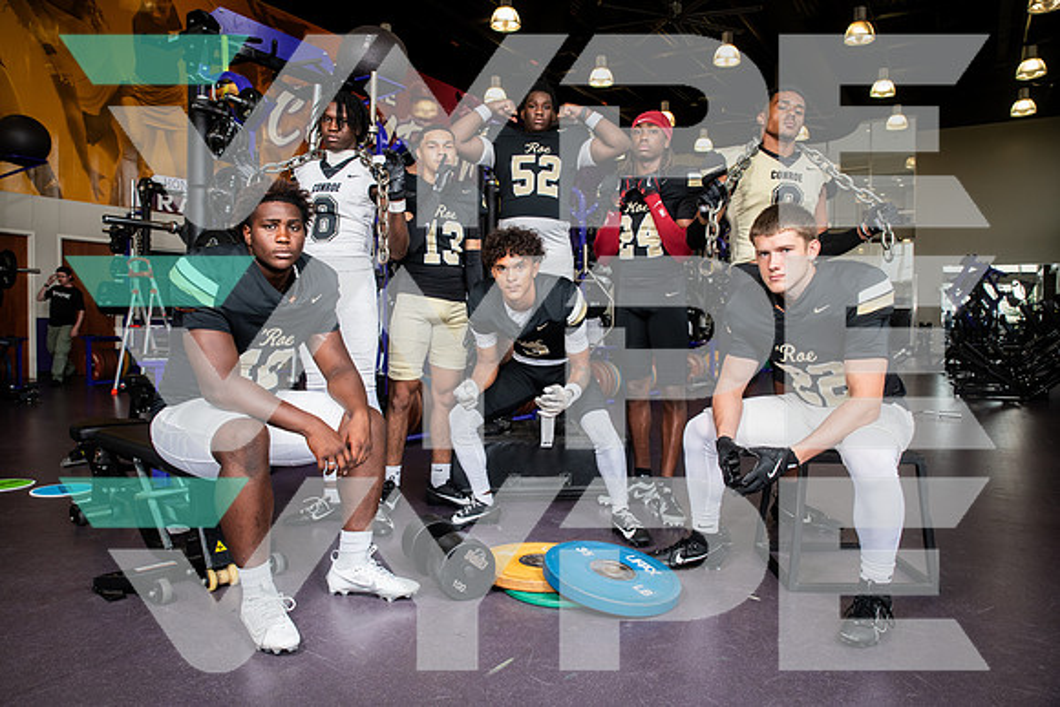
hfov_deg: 69.4
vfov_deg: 49.6
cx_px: 530
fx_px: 766
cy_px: 354
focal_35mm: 26
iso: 500
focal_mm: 26
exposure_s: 1/250
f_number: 5.6
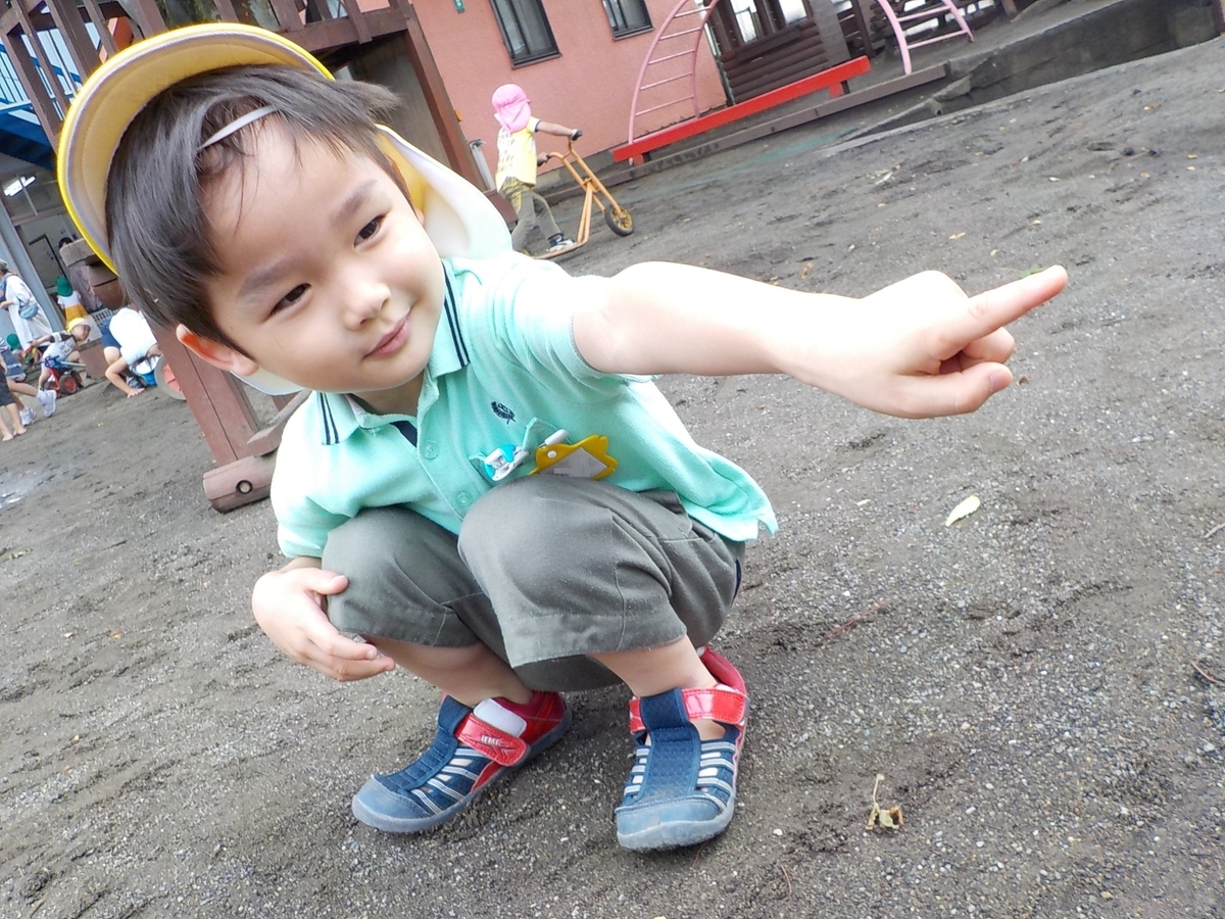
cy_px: 460
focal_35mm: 30
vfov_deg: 46.8
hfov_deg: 60.0
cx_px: 612
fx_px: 1062
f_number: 3.3
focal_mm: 4.1
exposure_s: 1/160
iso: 125
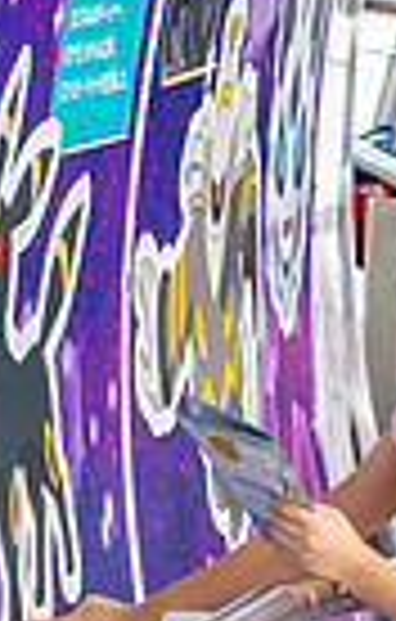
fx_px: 6723
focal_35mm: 395
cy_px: 520
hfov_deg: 3.4
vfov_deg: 5.3
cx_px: 427
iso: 1000
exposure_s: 1/400
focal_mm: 70
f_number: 8
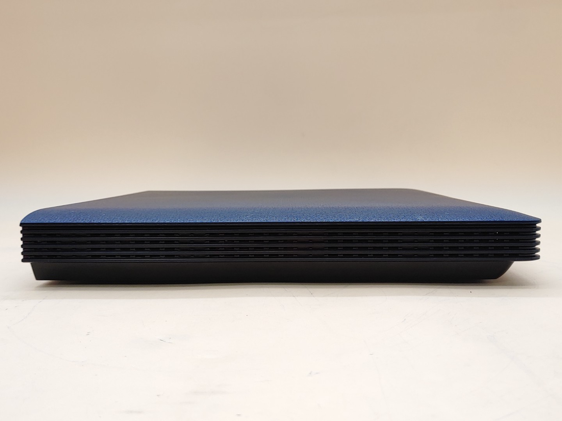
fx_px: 584
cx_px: 281
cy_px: 210
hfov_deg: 51.4
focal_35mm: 36
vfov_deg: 39.7
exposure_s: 1/94
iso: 50
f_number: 1.8
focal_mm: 4.36
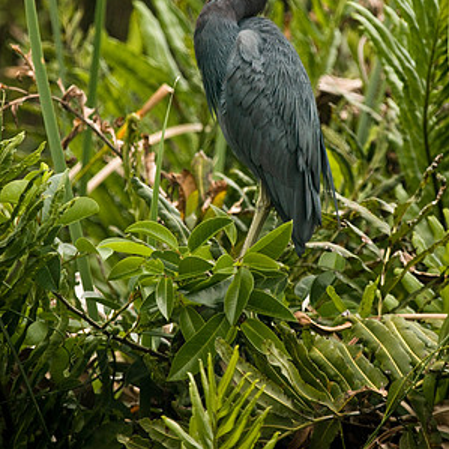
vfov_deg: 2.3
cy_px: 131
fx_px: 11285
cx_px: 224
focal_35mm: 769
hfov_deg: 2.3
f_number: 5.6
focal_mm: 400
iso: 400
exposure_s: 1/320
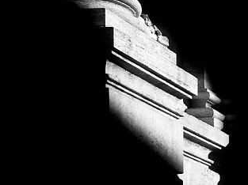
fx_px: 1245
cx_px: 530
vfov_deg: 8.4
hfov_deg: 10.3
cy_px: -21
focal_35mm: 174
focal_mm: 17
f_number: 14
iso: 80
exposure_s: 1/320
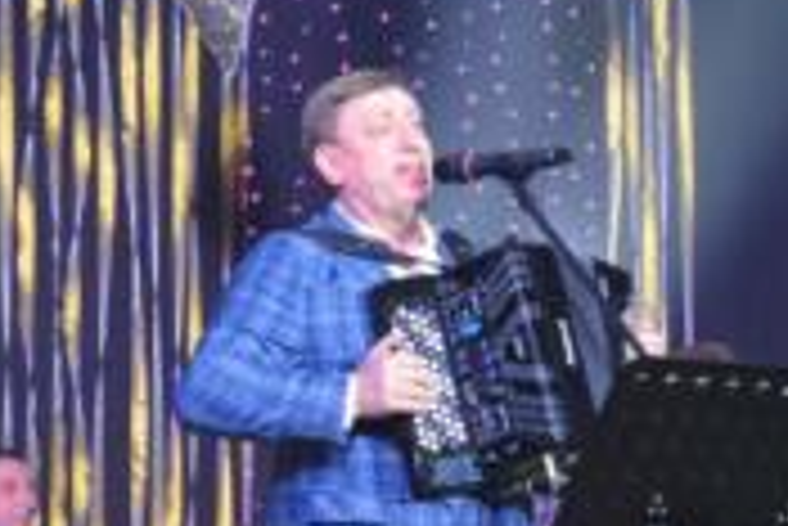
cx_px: 239
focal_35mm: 137
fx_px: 3001
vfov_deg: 9.9
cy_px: 537
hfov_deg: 14.9
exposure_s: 1/60
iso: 1250
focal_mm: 32
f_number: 4.2
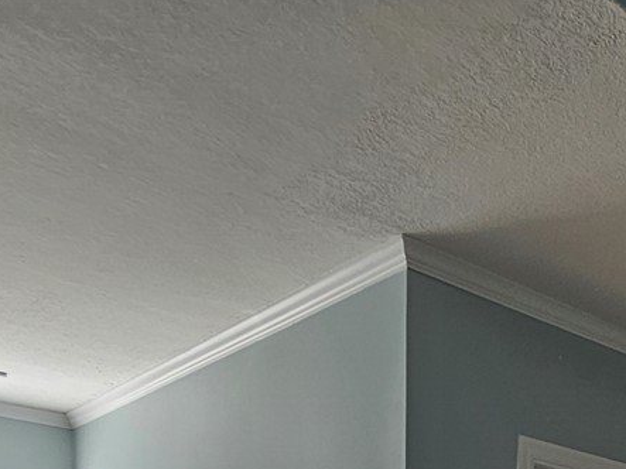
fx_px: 850
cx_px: 649
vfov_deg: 22.1
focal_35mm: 47
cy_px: 795
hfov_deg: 35.8
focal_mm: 2.2
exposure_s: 1/197
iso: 50
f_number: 2.2
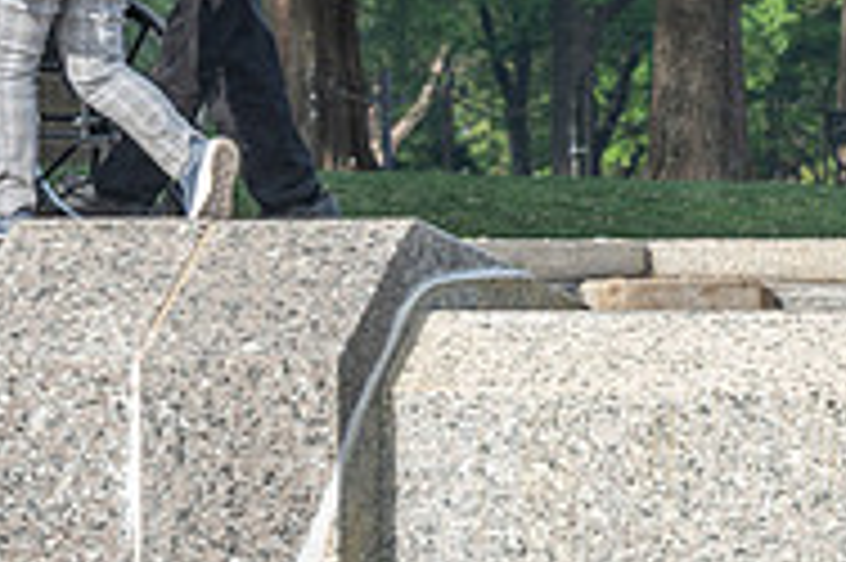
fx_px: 11176
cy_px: -10
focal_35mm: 476
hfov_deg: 4.3
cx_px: -693
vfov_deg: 2.9
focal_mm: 85
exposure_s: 1/125
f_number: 8
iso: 100
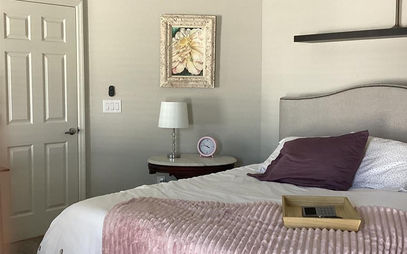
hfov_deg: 45.3
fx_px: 488
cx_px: 204
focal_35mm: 44
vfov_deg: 29.2
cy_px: 122
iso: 125
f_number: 2.4
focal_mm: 3.3
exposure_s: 1/60
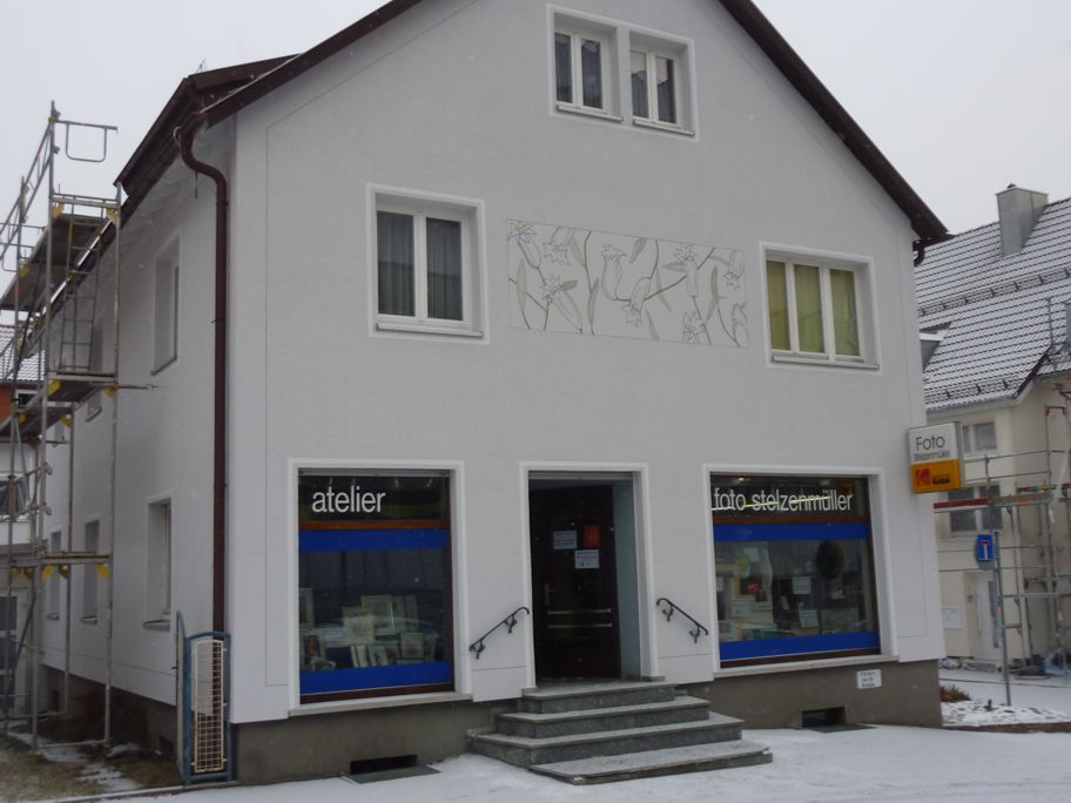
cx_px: 536
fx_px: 1145
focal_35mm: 37
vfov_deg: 38.7
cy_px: 402
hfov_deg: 50.1
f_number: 4
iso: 80
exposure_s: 1/320
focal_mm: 6.1
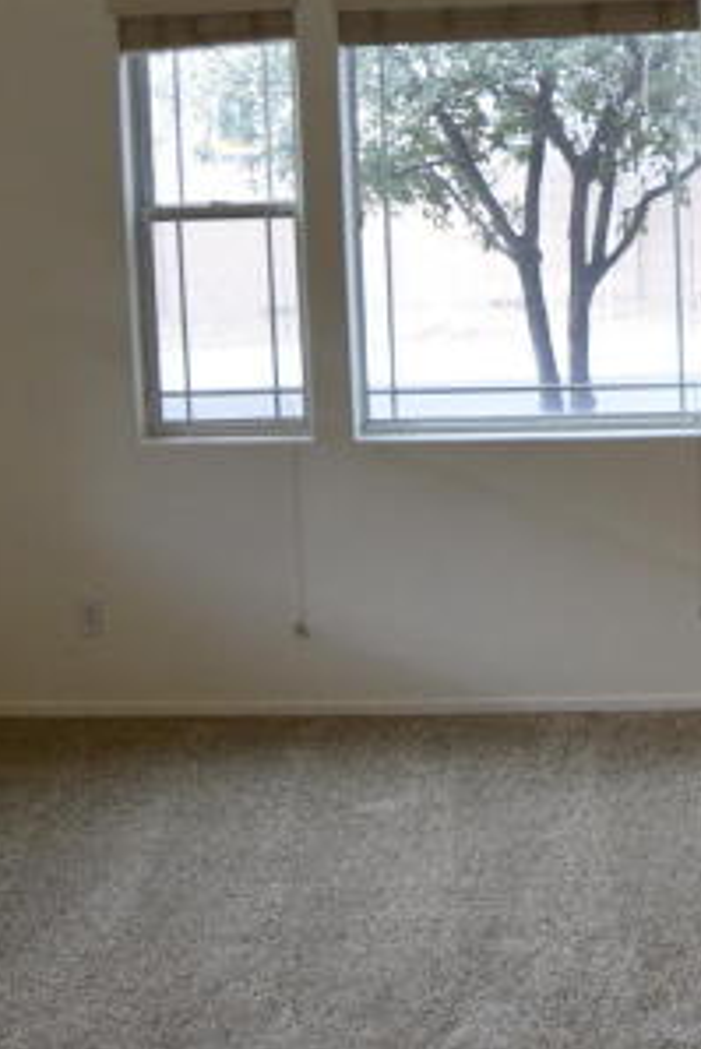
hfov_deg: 22.5
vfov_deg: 32.9
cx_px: 705
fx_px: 1692
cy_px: 127
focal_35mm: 58
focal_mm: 10
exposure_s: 1/80
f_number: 4.5
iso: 400
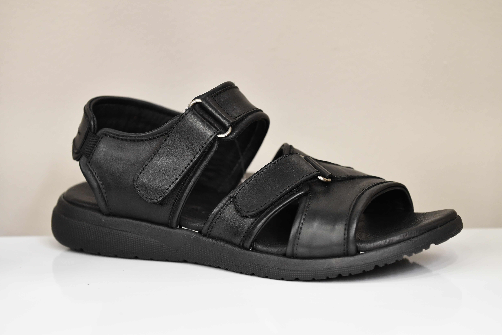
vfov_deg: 11.4
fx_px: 1673
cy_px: 168
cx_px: 251
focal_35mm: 120
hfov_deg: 17.1
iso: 1600
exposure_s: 1/500
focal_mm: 80
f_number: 2.8
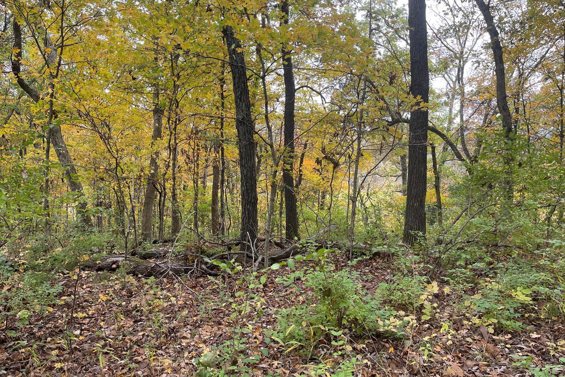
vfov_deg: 46.4
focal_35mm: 28
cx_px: 274
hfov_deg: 65.5
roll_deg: -0.2
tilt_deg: -7.3
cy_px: 183
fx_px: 439
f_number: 1.6
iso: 32
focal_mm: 5.1
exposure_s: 1/127
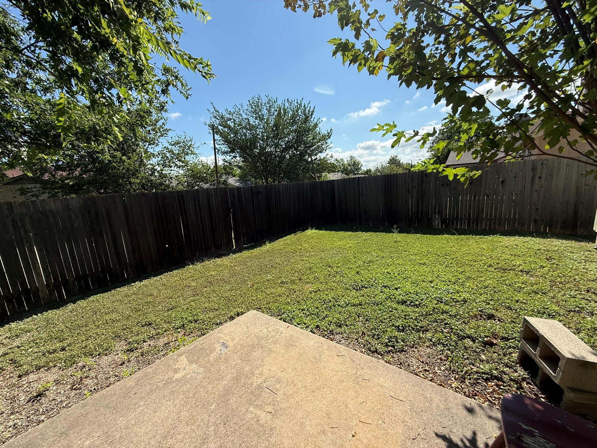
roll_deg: +3.7
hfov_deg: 102.1
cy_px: 224
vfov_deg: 85.7
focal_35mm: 14
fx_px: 241
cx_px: 298
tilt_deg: -10.5
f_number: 2.2
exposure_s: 1/1534
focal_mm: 2.22
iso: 64
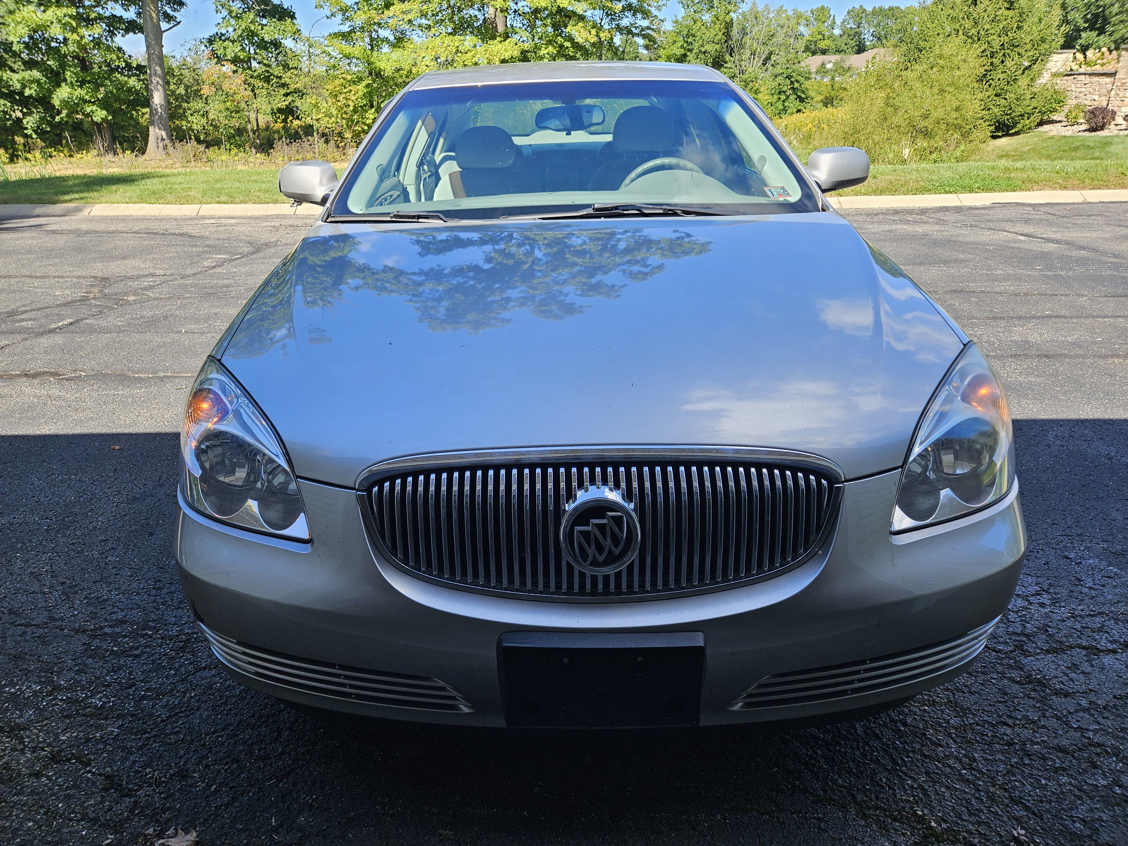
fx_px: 749
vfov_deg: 58.9
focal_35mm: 23
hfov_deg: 73.9
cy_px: 423
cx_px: 564
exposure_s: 1/476
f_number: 1.8
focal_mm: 5.4
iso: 25
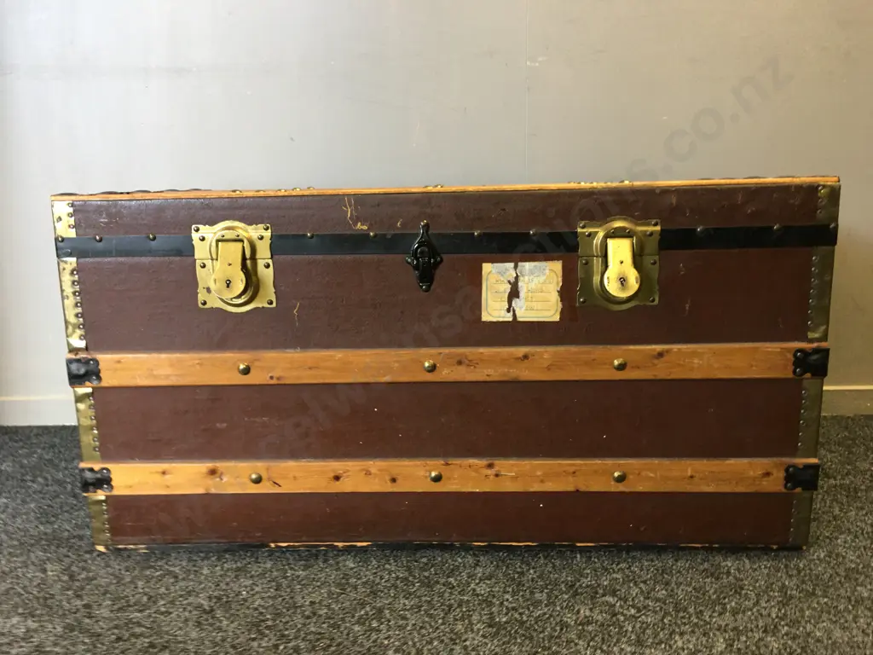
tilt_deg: -10.4
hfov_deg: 61.7
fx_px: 731
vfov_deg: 48.2
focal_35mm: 29
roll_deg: +2.4
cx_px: 436
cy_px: 328
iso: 64
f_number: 2.2
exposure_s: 1/17
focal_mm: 4.15
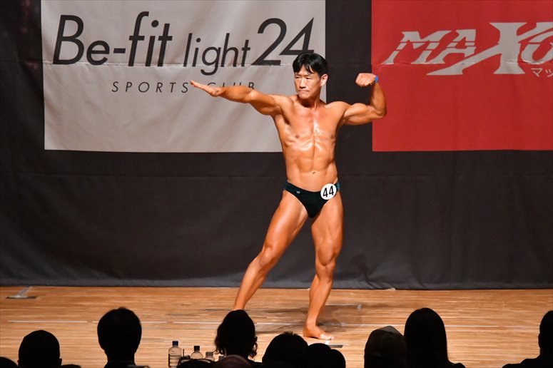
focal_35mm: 240
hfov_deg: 8.6
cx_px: 276
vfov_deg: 5.7
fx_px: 3685
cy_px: 184
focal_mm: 160
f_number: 5.6
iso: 12800
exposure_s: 1/400
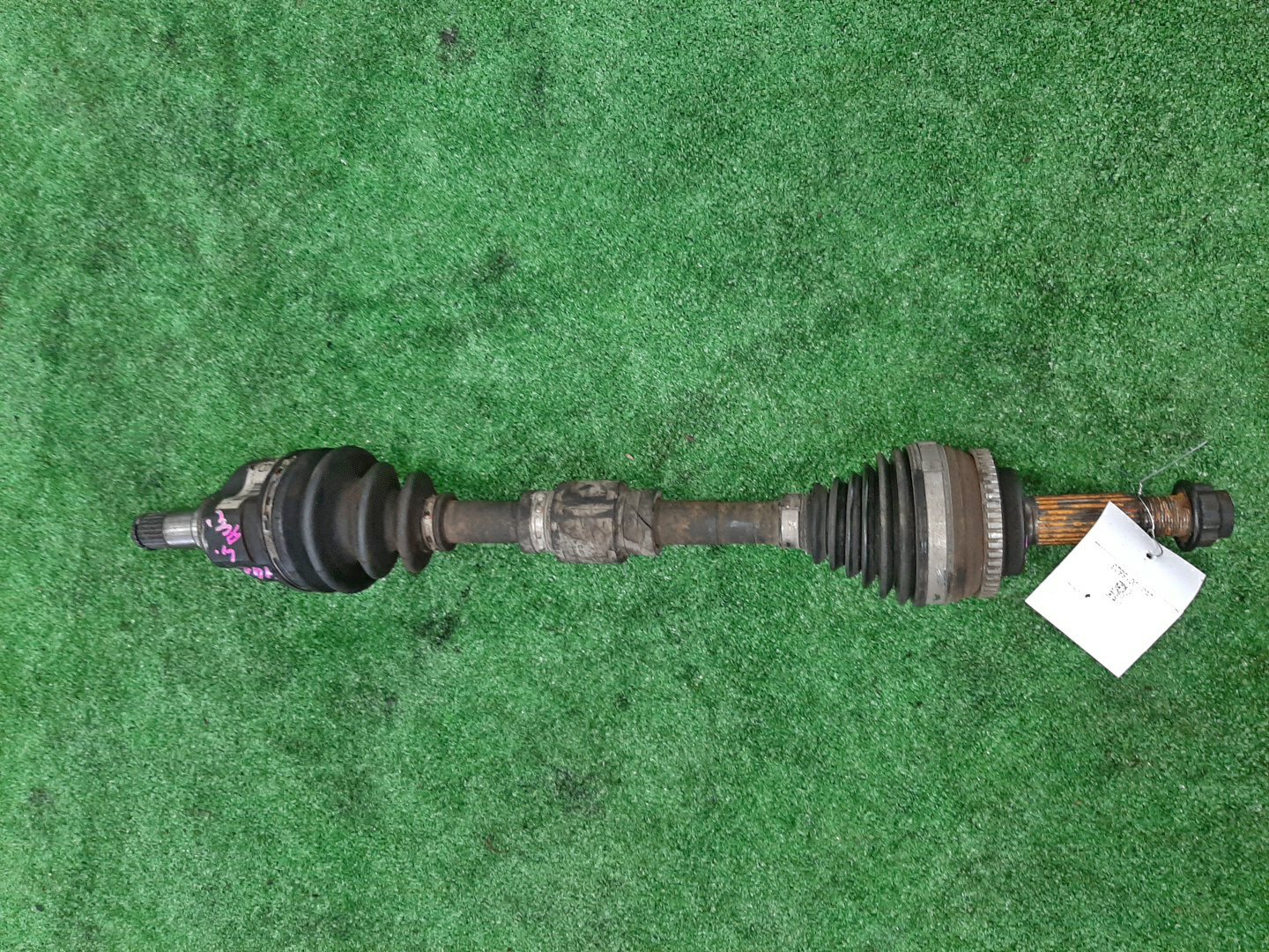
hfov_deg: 67.3
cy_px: 476
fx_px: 953
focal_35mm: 26
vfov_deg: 53.1
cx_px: 634
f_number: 1.7
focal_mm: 3.93
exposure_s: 1/50
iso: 175
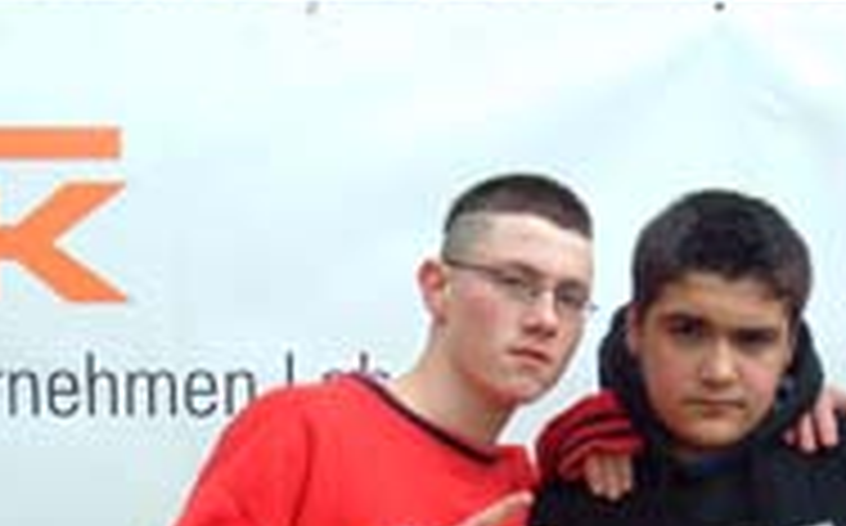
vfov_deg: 9.8
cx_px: 706
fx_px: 3040
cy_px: 616
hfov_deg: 15.7
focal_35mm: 132
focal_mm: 36
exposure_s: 1/180
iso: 400
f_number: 6.7
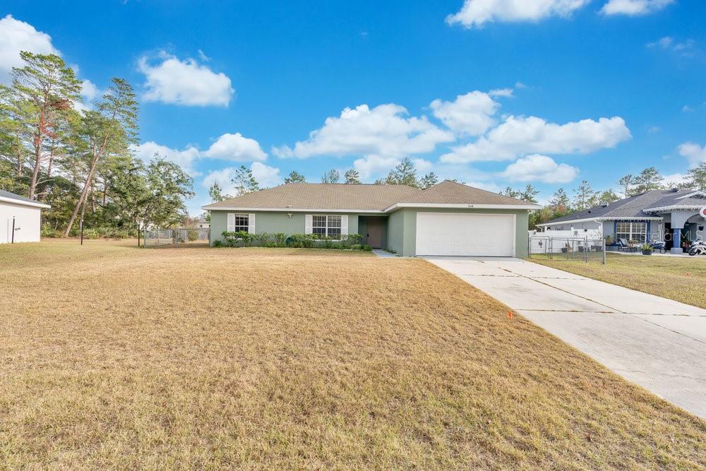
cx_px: 353
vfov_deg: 73.8
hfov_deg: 96.7
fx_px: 314
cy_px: 236
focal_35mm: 16
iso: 100
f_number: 10
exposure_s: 1/160
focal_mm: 16
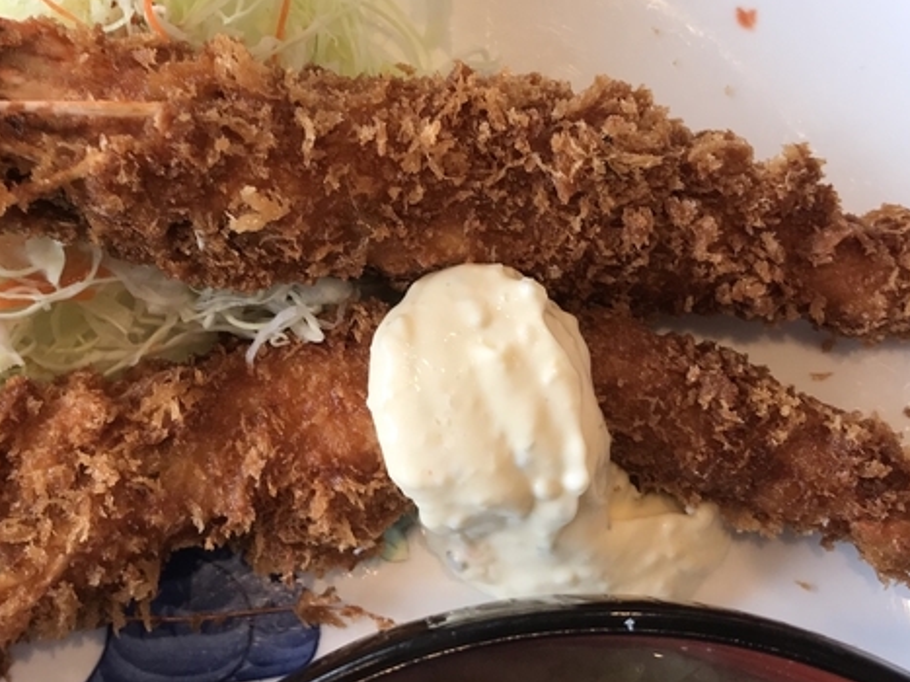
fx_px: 1262
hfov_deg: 39.5
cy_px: 238
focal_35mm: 48
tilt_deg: -83.4
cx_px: 370
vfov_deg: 30.1
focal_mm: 3.99
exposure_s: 1/50
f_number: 1.8
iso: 32
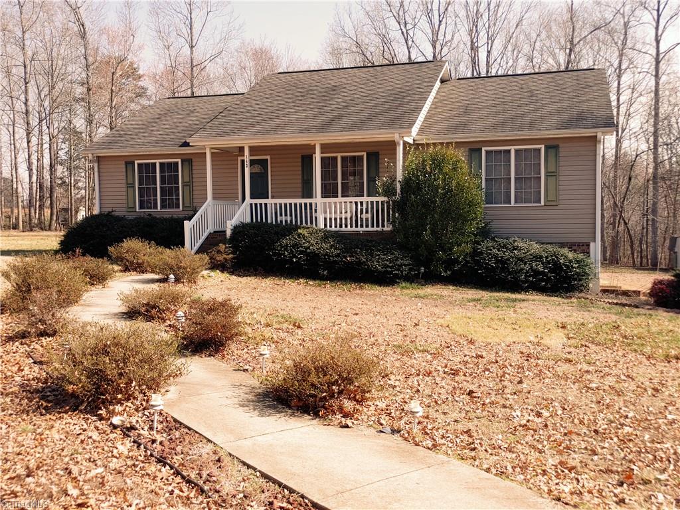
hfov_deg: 51.4
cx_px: 340
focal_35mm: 36
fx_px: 707
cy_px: 255
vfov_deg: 39.7
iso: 50
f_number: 1.8
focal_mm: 5.58
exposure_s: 1/1163
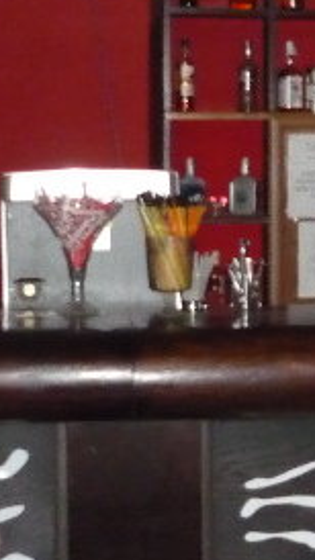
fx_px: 1560
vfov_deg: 20.3
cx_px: 458
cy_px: 174
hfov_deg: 11.1
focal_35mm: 105
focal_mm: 5.5
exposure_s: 1/30
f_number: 2.8
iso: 800
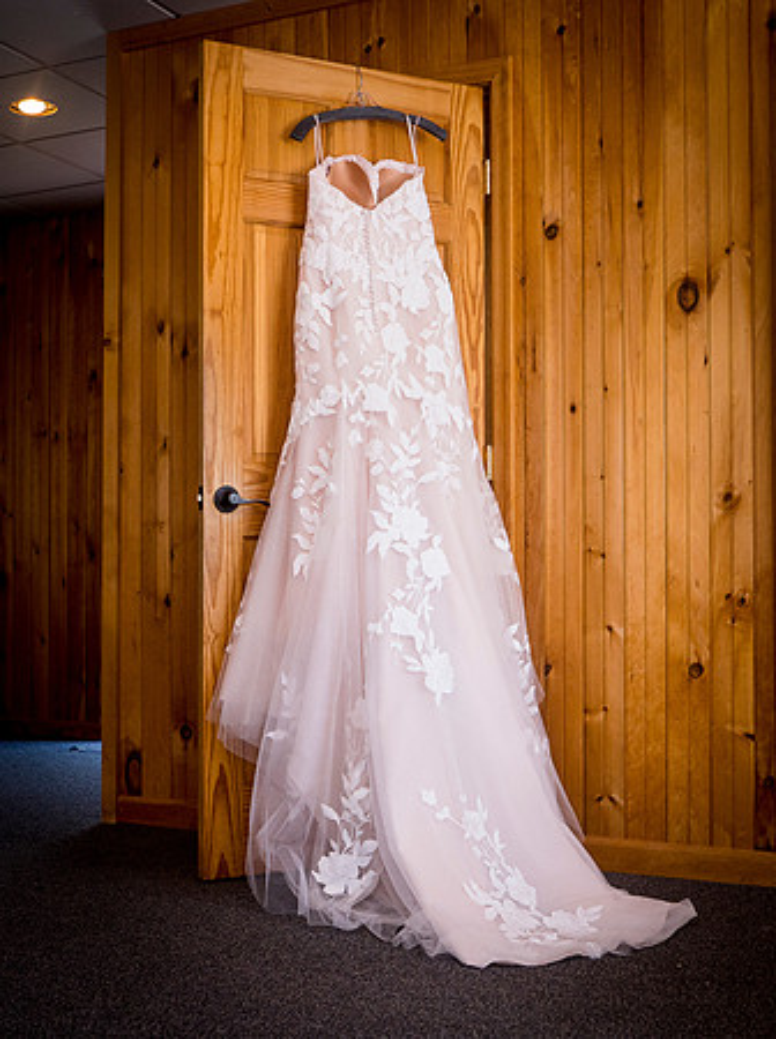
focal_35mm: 47
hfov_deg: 30.7
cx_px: 271
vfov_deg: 40.6
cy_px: 539
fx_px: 1404
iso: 500
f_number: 5.6
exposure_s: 1/100
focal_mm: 28
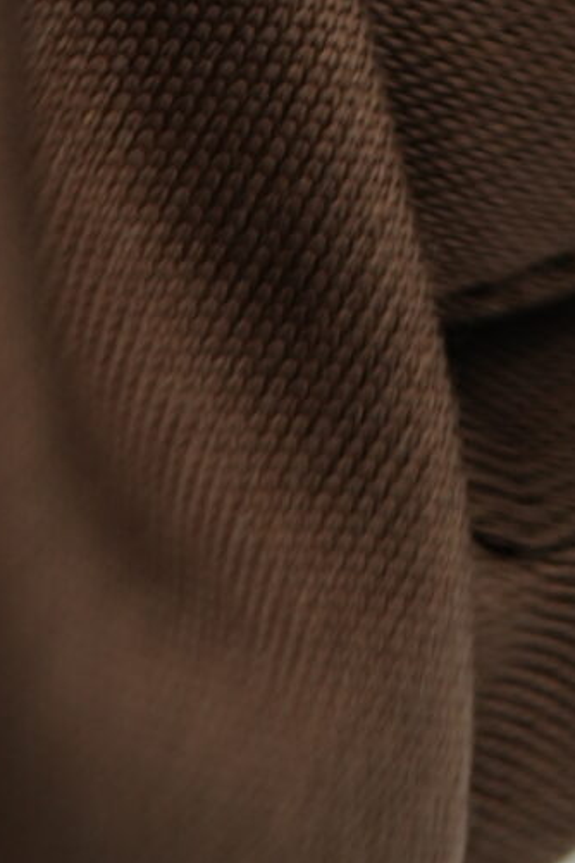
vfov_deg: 9.9
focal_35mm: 179
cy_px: -1268
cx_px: 953
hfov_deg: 7.5
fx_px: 4288
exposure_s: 1/250
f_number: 5
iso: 400
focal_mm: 35
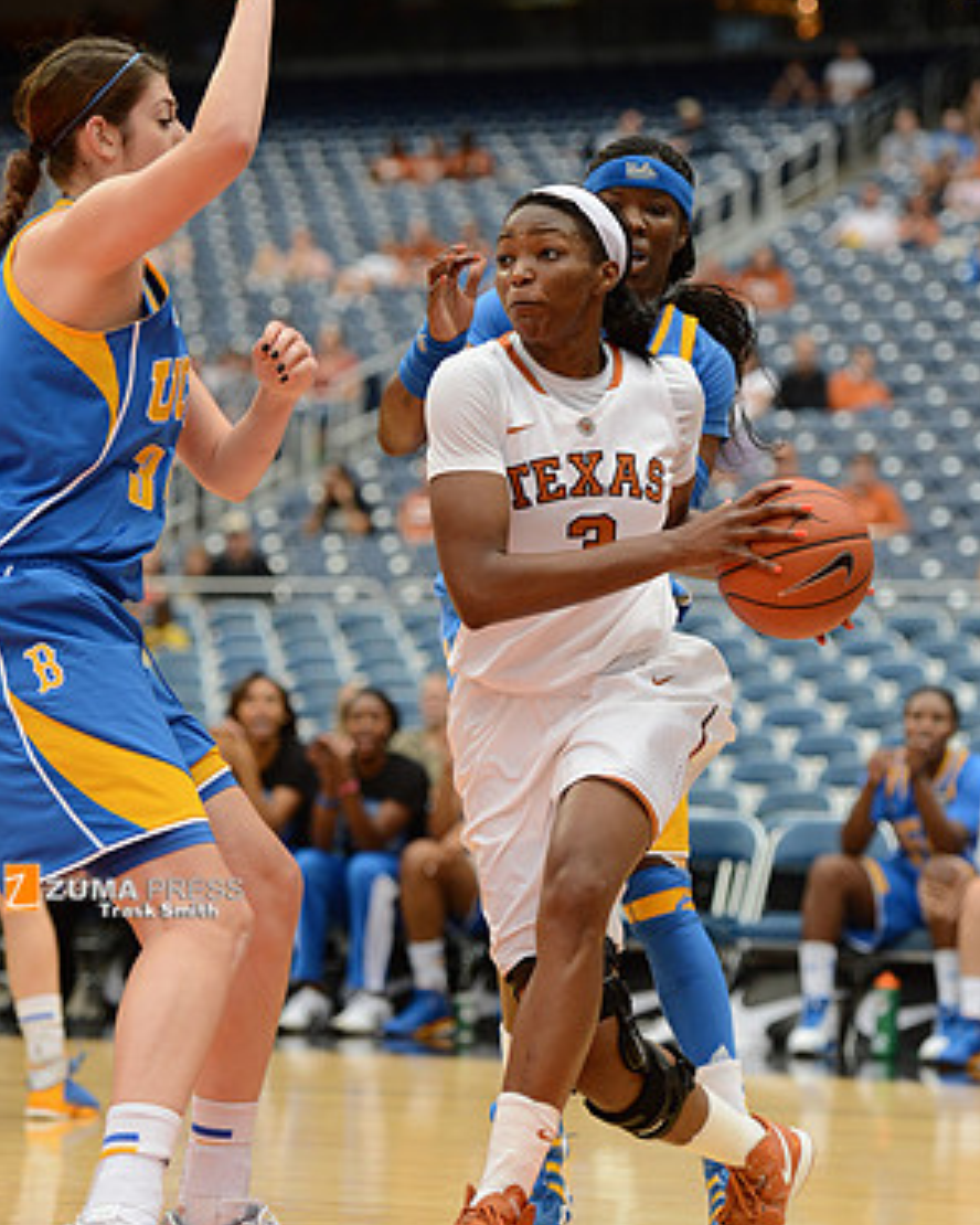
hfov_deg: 12.9
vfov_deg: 16.0
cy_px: 596
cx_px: 490
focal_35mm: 120
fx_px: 4351
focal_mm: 105
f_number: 2.8
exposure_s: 1/1250
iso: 1250
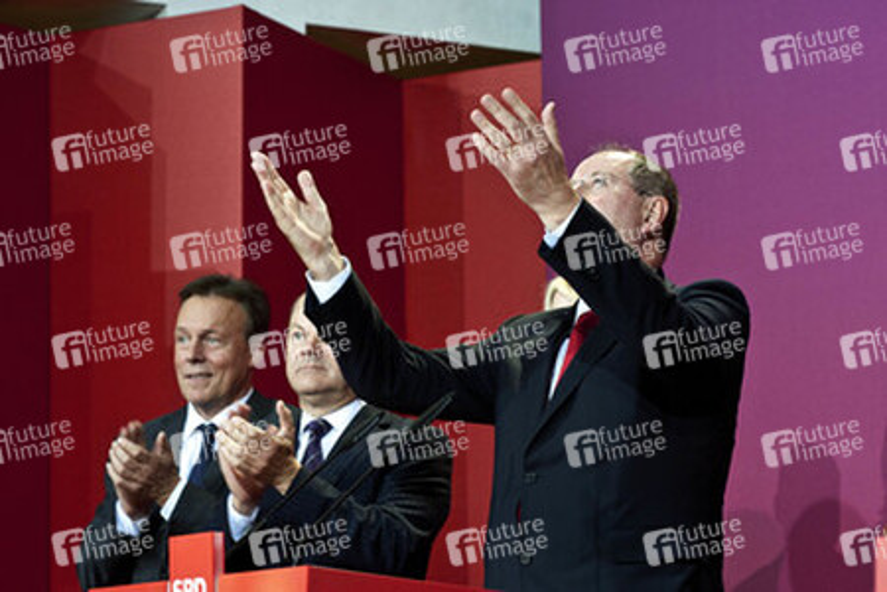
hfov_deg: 22.1
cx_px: 444
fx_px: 2267
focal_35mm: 92
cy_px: 296
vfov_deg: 14.9
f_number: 8
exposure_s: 1/160
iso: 1600
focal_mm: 92
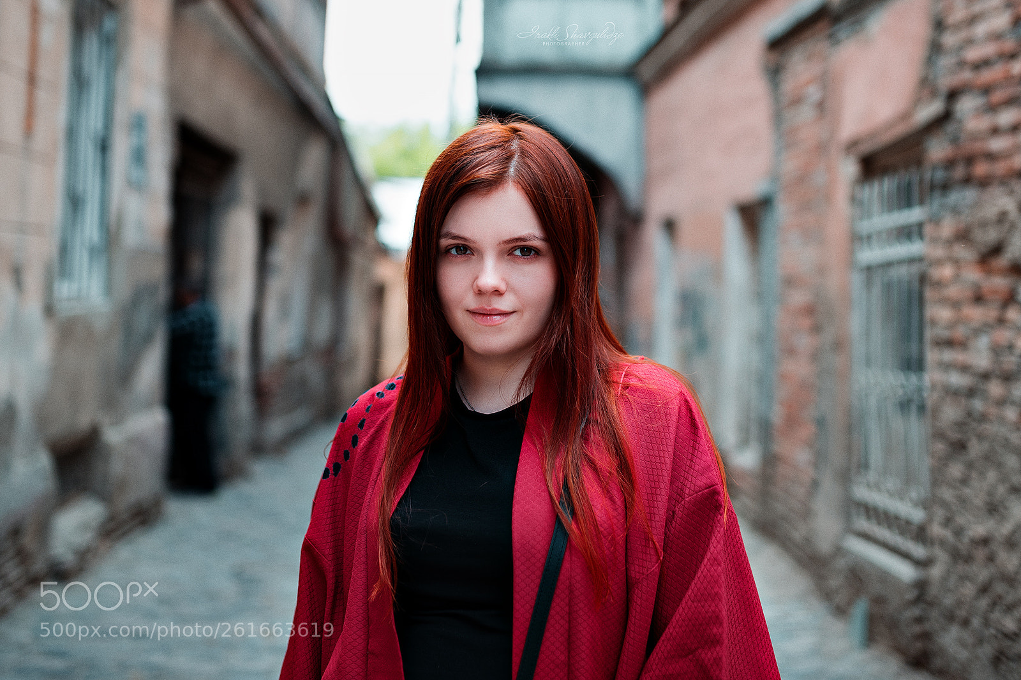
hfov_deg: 54.4
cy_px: 340
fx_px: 992
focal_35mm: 35
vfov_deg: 37.8
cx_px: 510
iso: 80
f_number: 1.8
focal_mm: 35
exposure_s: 1/640
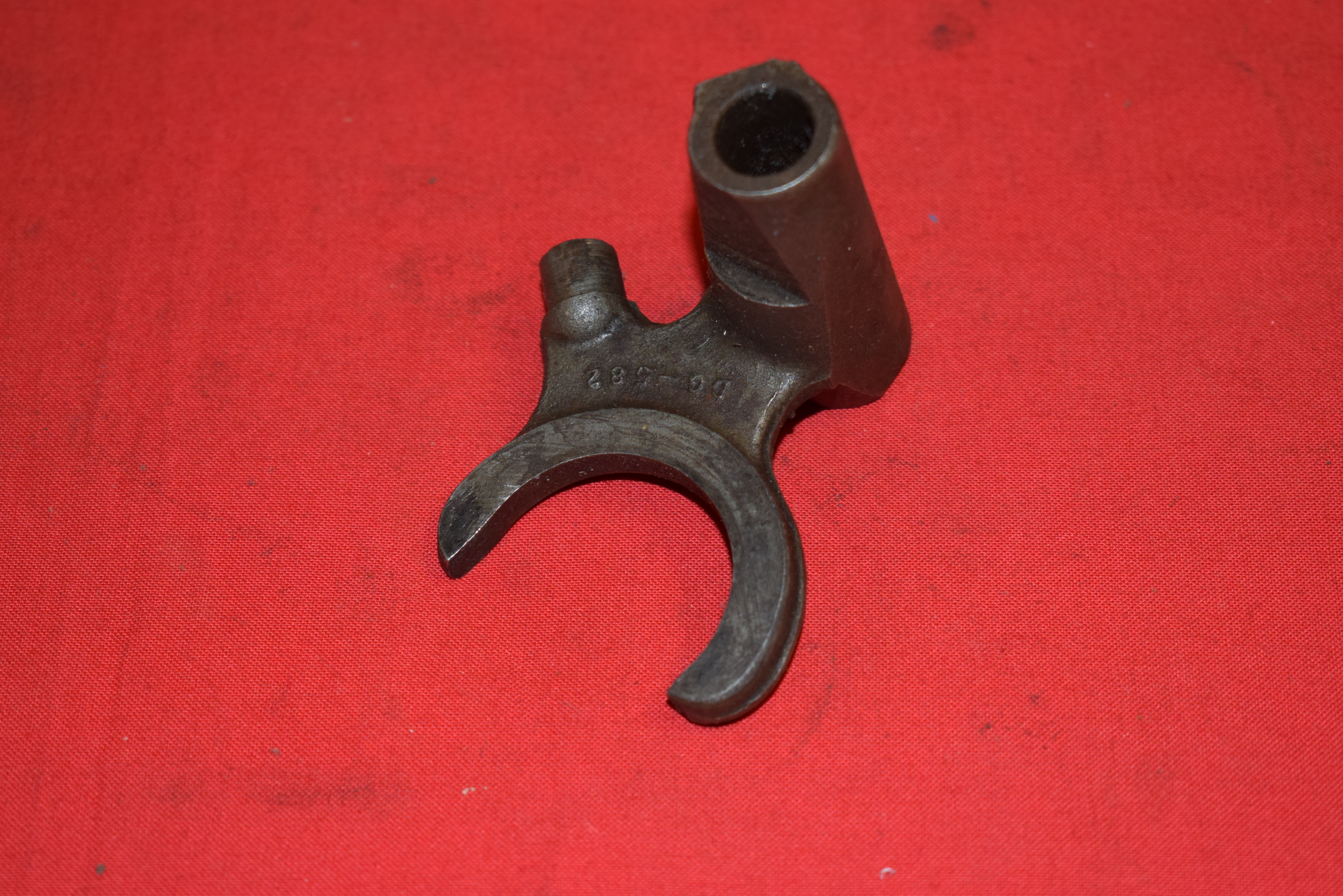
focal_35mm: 78
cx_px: 672
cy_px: 448
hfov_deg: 26.0
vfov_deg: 17.5
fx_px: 2910
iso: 640
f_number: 5.6
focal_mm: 52
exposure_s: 1/125
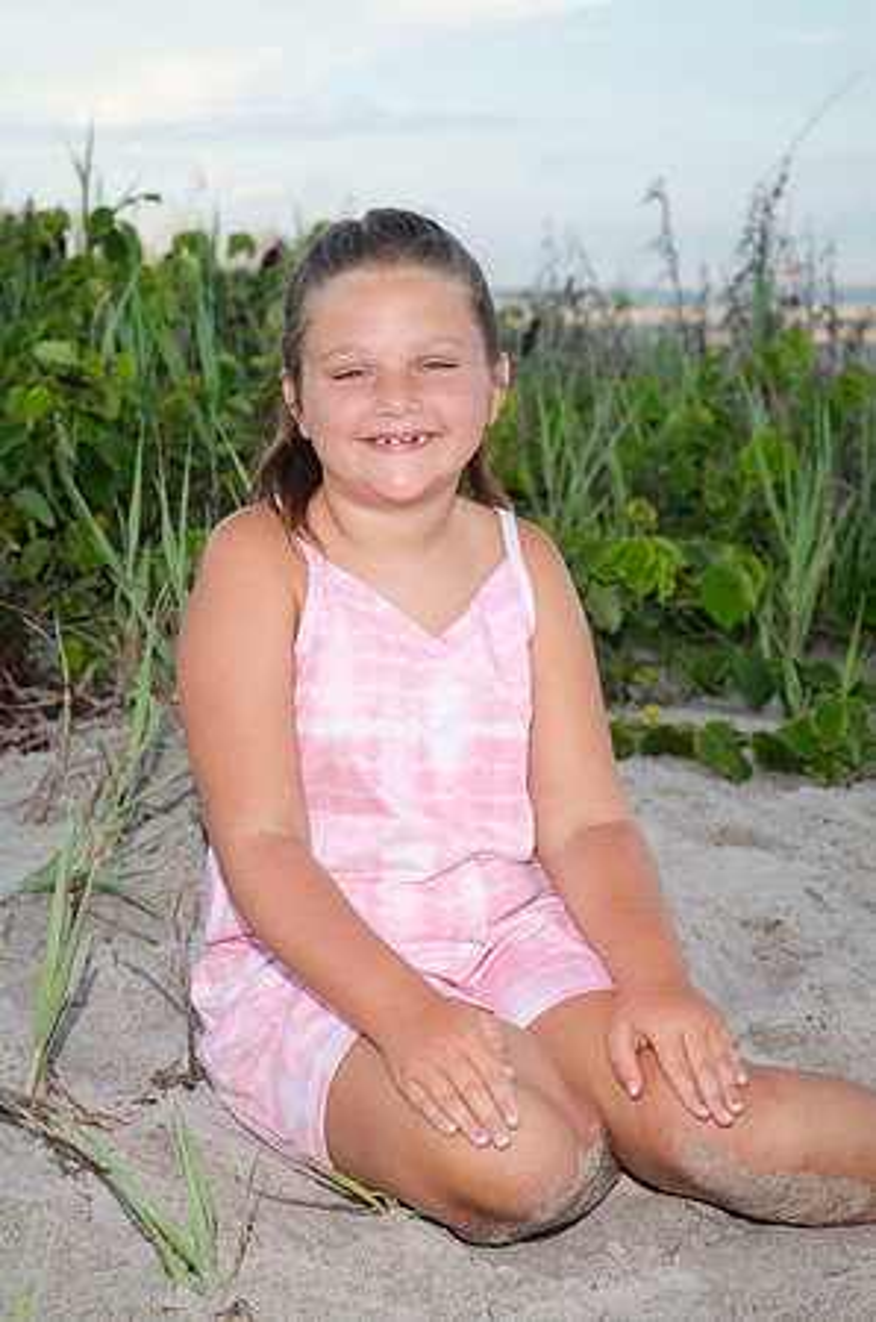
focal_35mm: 82
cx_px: 438
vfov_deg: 24.7
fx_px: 3025
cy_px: 661
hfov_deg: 16.5
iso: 100
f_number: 5.6
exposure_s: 1/250
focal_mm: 55
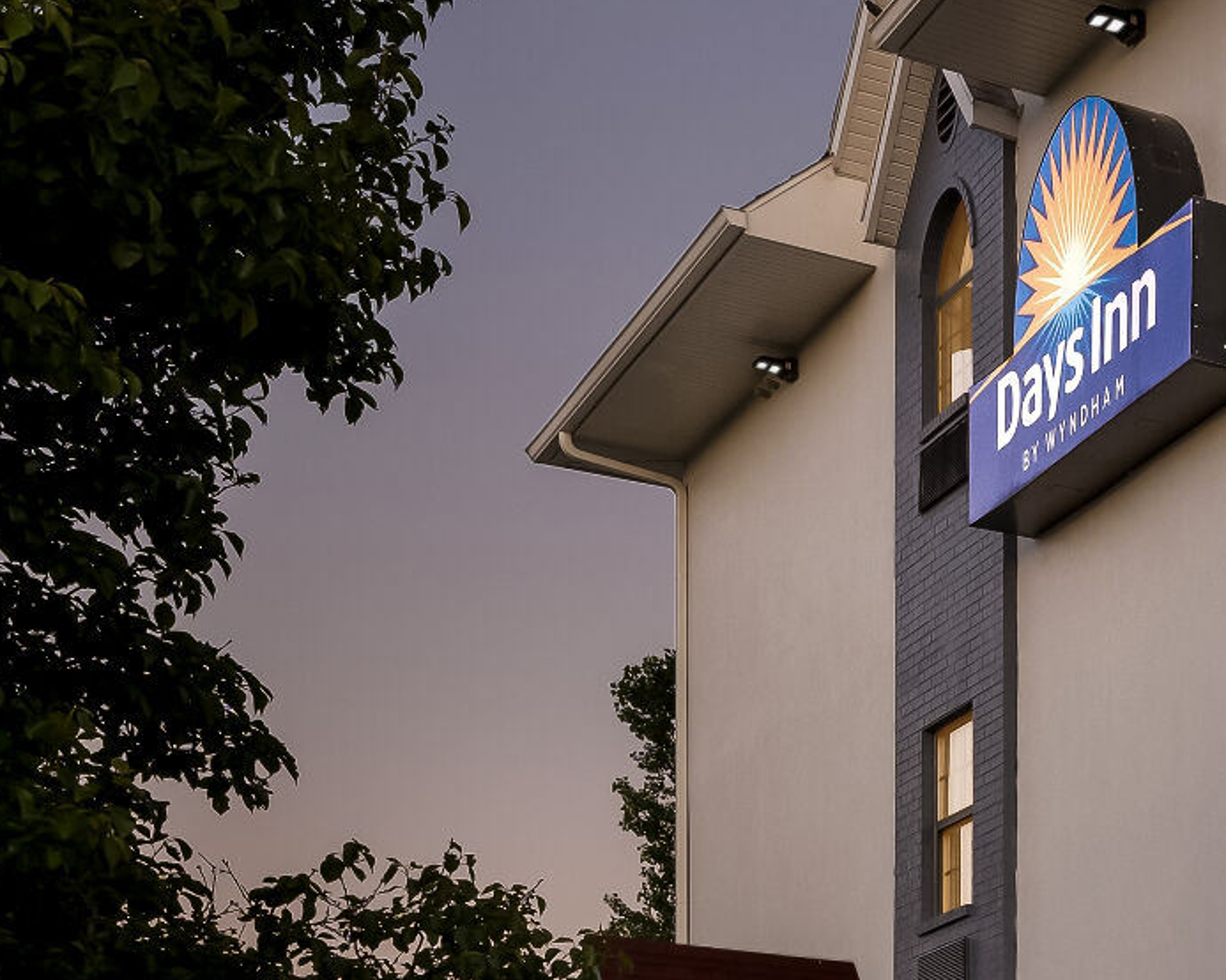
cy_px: 982
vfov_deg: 22.6
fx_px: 2358
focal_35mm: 65
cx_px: 2514
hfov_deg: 18.2
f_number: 8
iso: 100
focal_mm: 16
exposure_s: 1/13
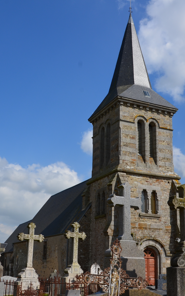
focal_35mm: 49
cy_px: 148
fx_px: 393
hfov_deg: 26.5
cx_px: 90
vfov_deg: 41.2
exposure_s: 1/400
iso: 200
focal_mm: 21
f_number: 11
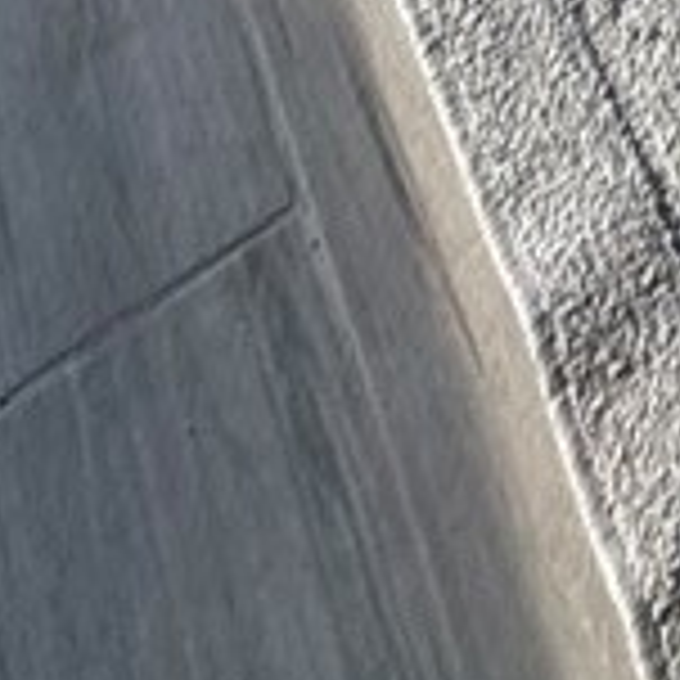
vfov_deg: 6.4
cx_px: 1153
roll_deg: +2.5
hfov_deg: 12.4
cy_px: -2715
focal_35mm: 131
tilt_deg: -10.7
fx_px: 2911
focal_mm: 2.22
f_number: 2.2
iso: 50
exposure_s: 1/99
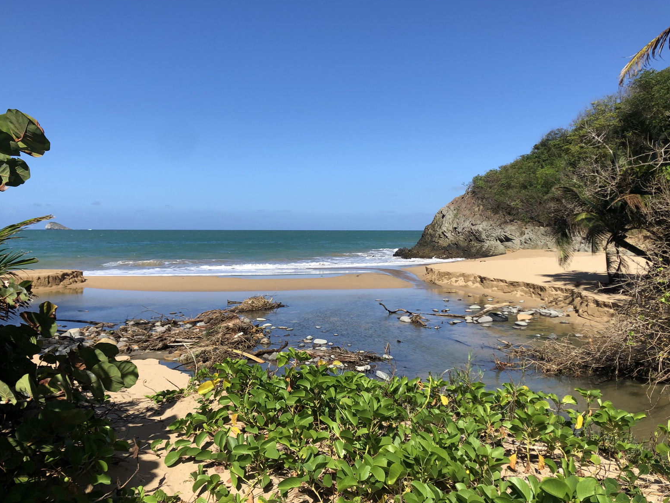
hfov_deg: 61.6
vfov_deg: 48.2
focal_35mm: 29
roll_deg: +1.3
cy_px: 244
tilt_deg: -1.1
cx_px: 325
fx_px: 561
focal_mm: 4
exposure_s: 1/2525
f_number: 1.8
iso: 25
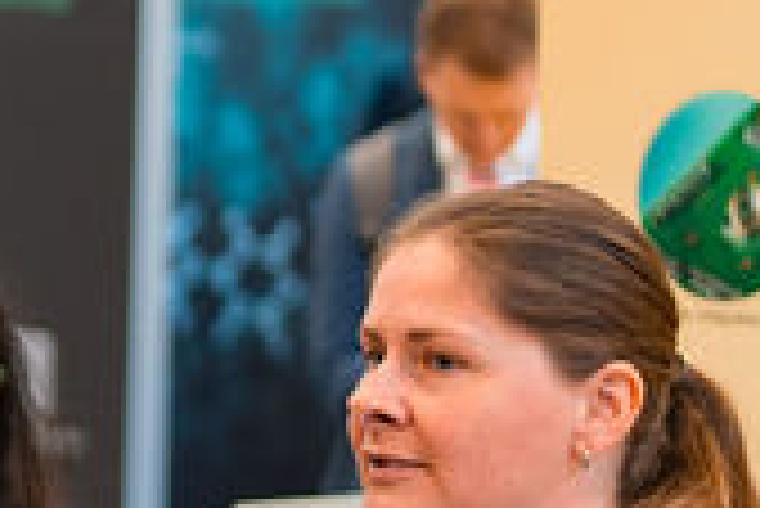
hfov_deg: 9.4
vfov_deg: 6.5
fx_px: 4479
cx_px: -409
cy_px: 438
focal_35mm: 212
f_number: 1.4
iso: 320
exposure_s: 1/160
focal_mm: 35
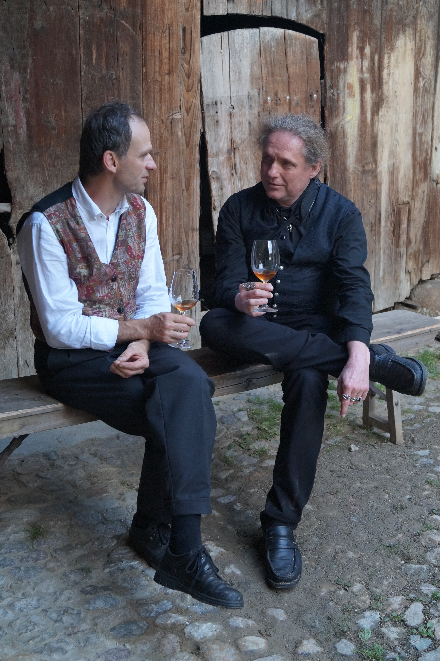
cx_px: 220
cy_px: 330
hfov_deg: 31.9
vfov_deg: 46.4
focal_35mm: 42
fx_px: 771
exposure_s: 1/160
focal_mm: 28
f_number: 4.5
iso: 1250
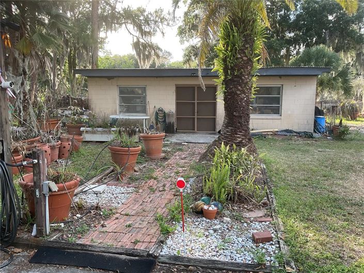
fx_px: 305
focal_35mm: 29
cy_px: 136
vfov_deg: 48.2
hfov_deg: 61.7
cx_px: 182
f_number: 1.8
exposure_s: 1/129
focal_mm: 3
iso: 16
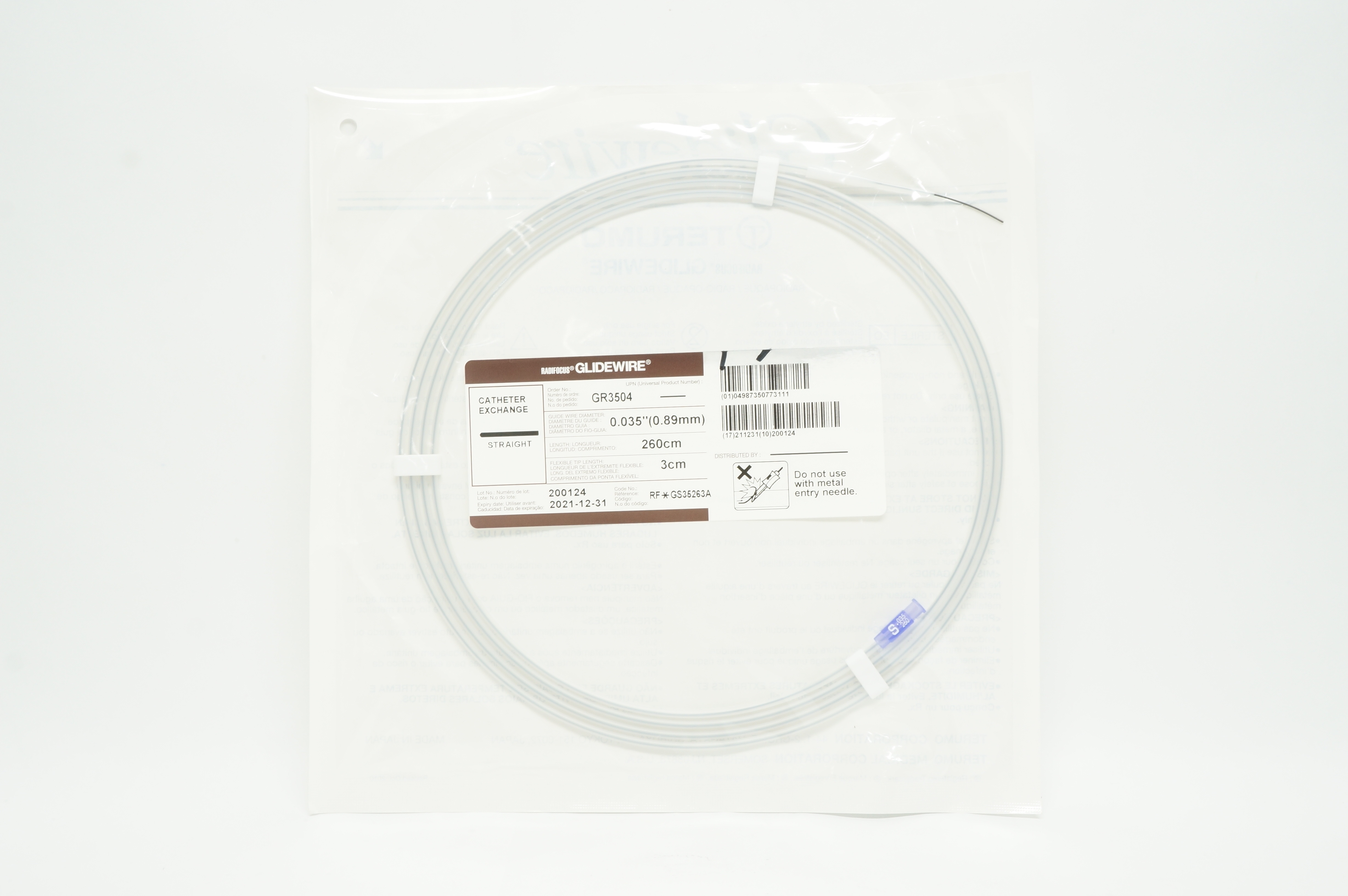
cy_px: 448
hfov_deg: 49.6
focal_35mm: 39
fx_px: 1459
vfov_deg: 34.1
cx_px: 674
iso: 400
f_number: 11
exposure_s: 1/15
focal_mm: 26
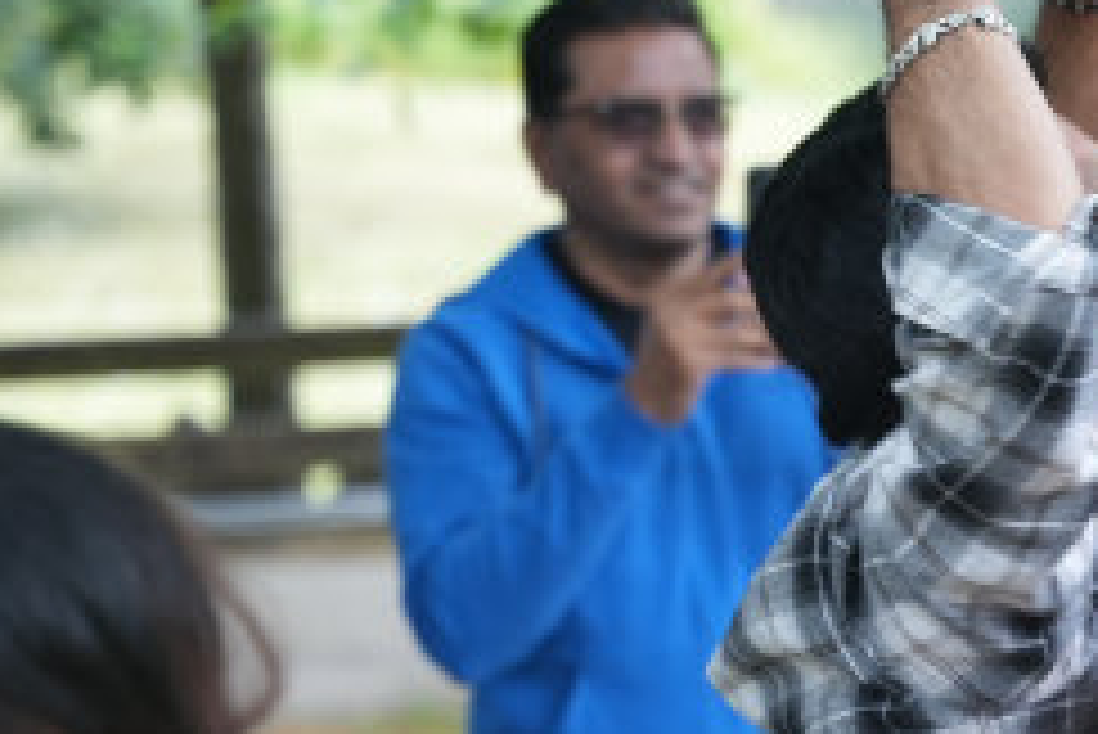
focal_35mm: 293
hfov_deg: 6.9
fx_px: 8941
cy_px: 817
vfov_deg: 4.7
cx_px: 1881
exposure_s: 1/160
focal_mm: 70
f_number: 2.8
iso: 400
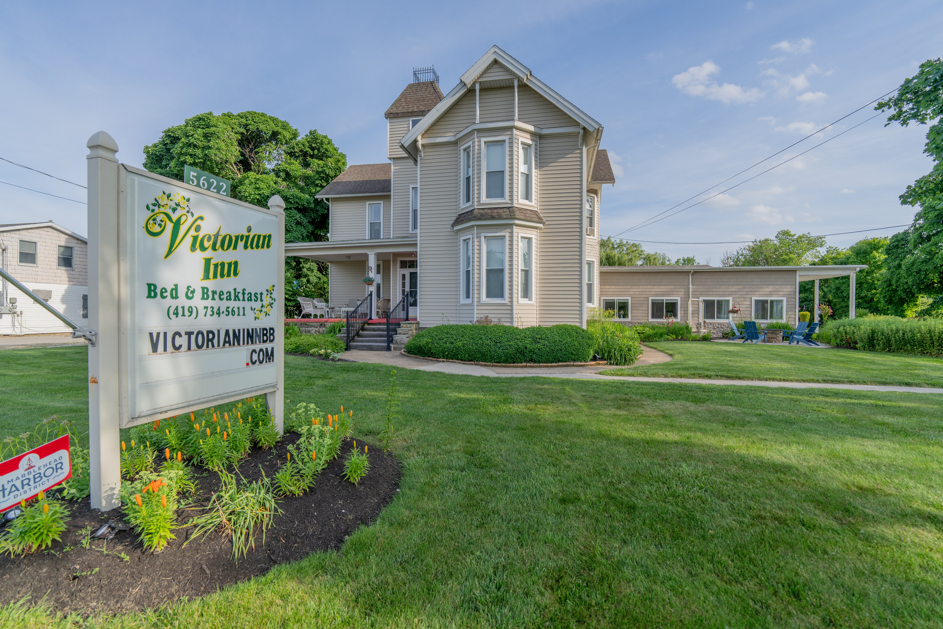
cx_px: 472
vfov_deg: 73.7
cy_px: 314
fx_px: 419
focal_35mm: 16
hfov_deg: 96.7
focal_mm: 16
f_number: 2.5
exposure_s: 1/2500
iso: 100
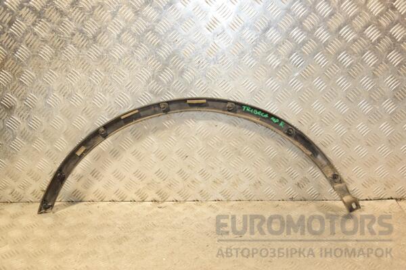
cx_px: 203
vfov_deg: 34.2
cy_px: 135
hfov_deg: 49.6
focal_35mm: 39
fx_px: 440
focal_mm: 26
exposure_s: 1/100
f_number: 5
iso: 800
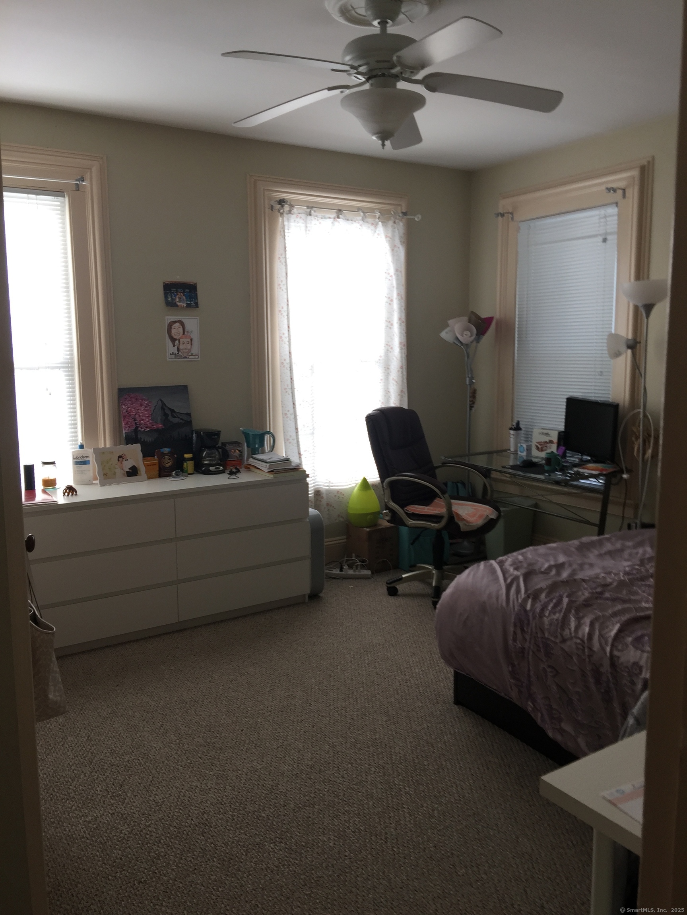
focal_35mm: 29
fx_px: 767
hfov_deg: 48.2
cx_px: 344
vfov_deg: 61.7
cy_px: 458
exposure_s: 1/50
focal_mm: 4.15
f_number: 2.2
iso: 32
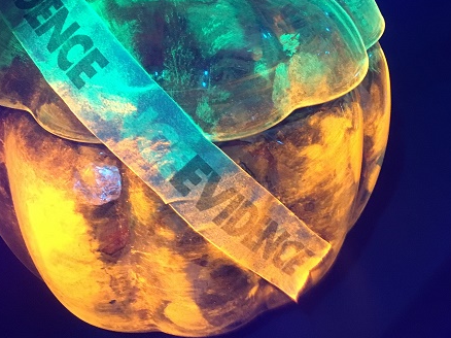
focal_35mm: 53
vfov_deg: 26.8
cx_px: 334
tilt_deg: -32.4
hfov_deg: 35.5
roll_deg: -2.8
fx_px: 690
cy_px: 54
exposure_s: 1/15
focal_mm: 4.15
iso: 200
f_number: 2.2
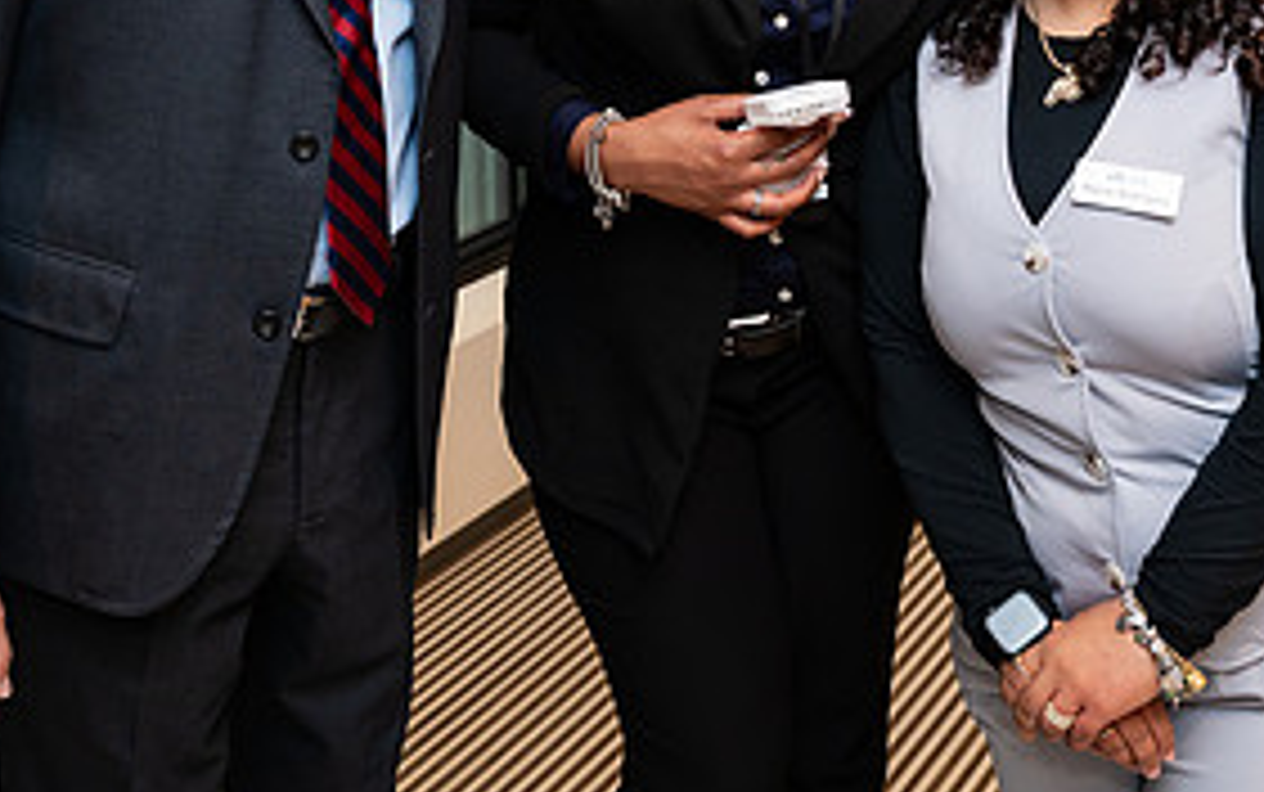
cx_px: 761
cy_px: -57
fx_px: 1930
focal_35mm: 56
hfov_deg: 36.1
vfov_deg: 22.0
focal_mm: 25.5
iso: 400
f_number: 4
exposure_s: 1/160
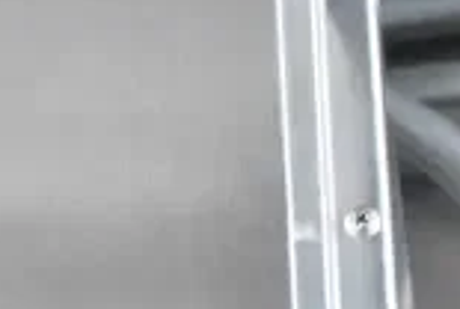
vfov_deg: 9.0
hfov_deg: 12.4
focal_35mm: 153
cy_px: 218
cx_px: -341
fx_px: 1959
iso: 6400
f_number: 4.5
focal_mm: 26
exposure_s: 1/80
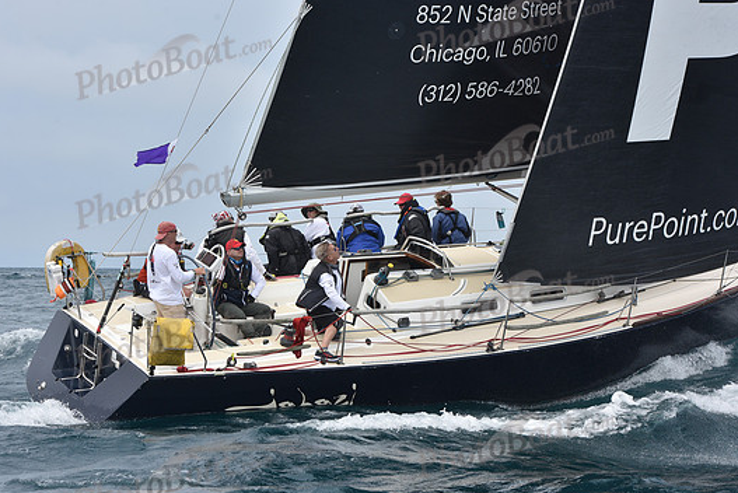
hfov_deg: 26.3
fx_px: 1579
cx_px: 346
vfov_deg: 17.7
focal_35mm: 77
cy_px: 246
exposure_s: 1/800
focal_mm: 70
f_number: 9
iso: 250
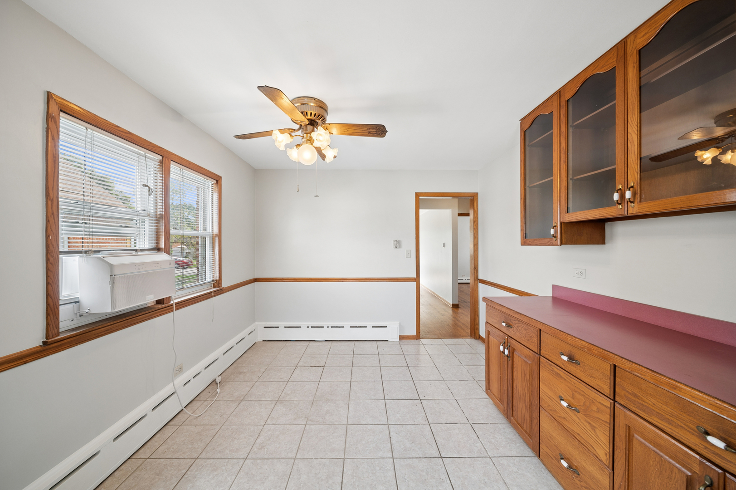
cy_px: 245
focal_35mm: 13
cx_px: 368
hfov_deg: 108.4
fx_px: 266
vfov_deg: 85.4
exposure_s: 1/30
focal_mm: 13
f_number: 8
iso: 400
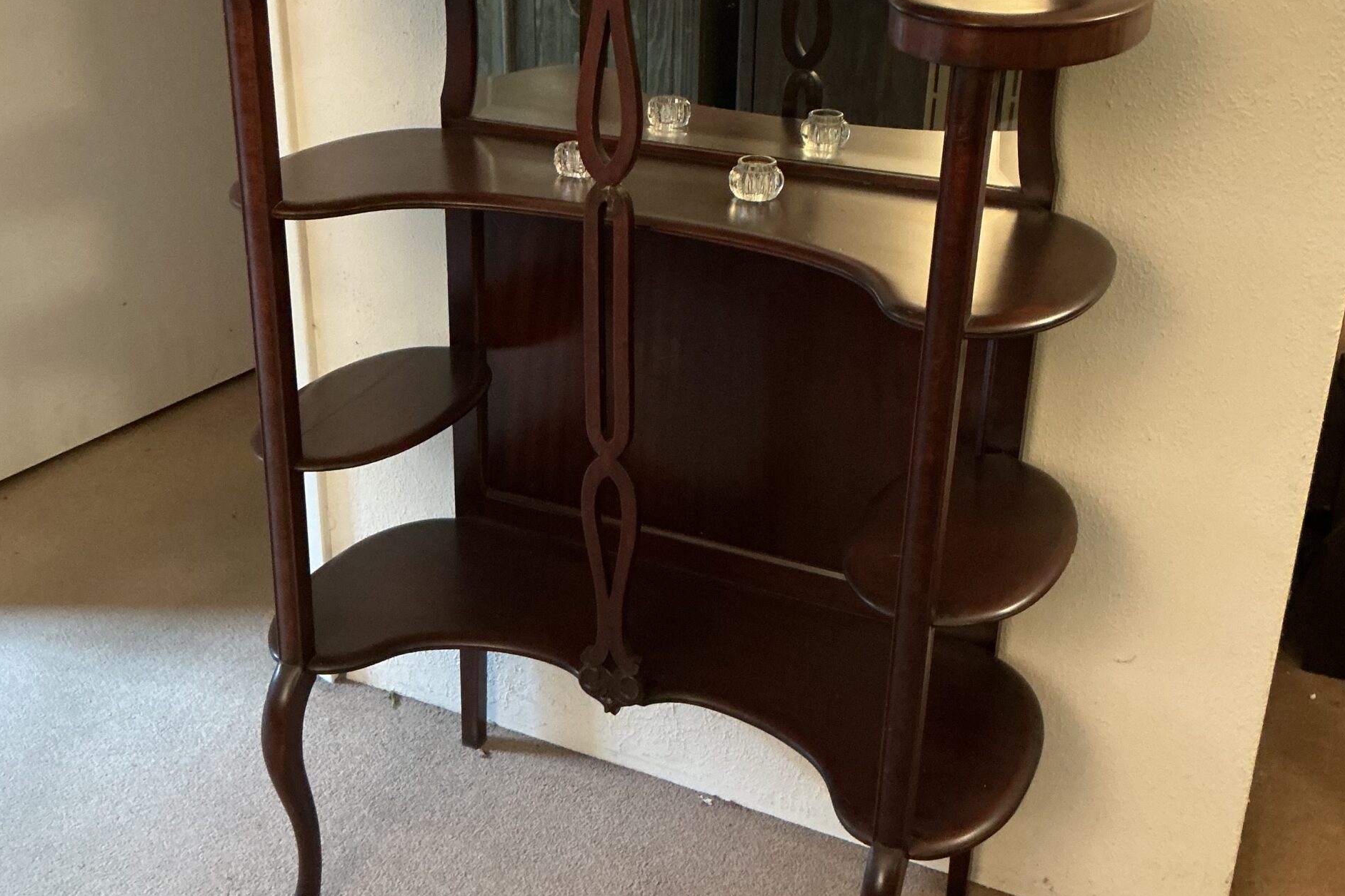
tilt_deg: -23.1
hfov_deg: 47.4
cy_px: 362
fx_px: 1532
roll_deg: +0.2
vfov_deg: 32.6
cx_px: 661
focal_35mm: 41
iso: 320
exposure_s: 1/40
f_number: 1.8
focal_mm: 3
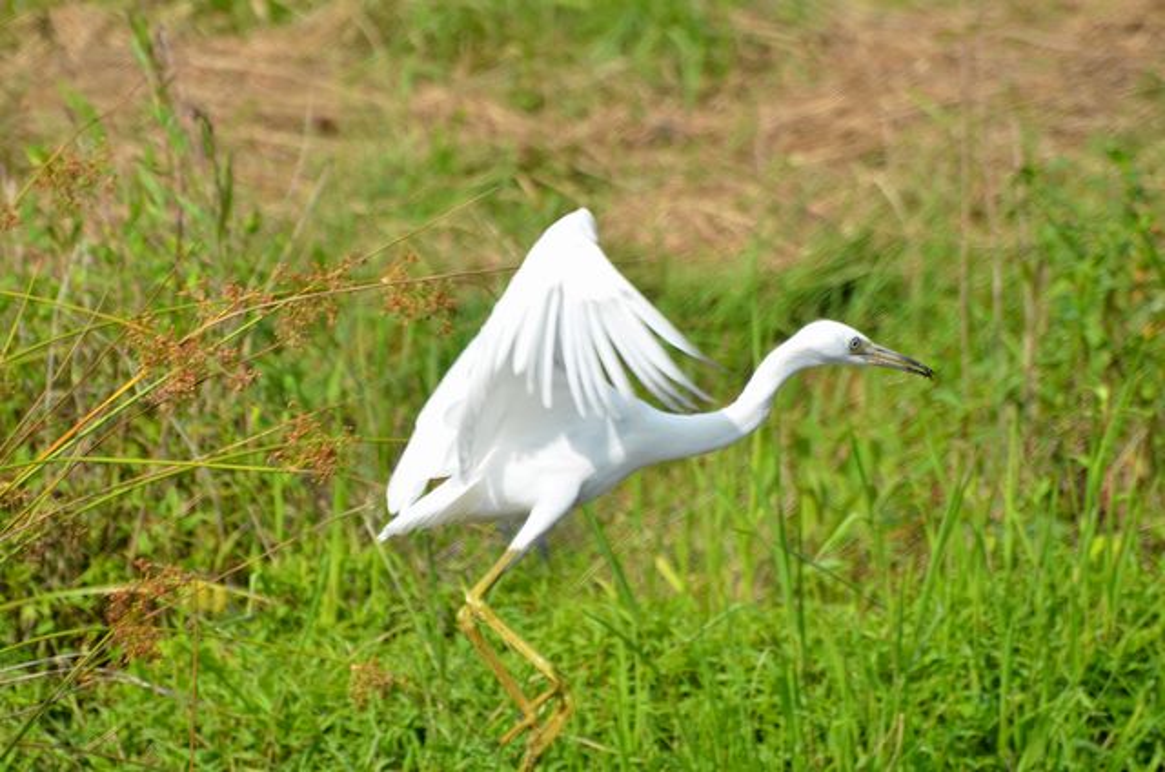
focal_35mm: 450
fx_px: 14533
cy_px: 386
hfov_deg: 4.6
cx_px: 582
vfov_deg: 3.0
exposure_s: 1/800
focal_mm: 300
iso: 200
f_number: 7.1
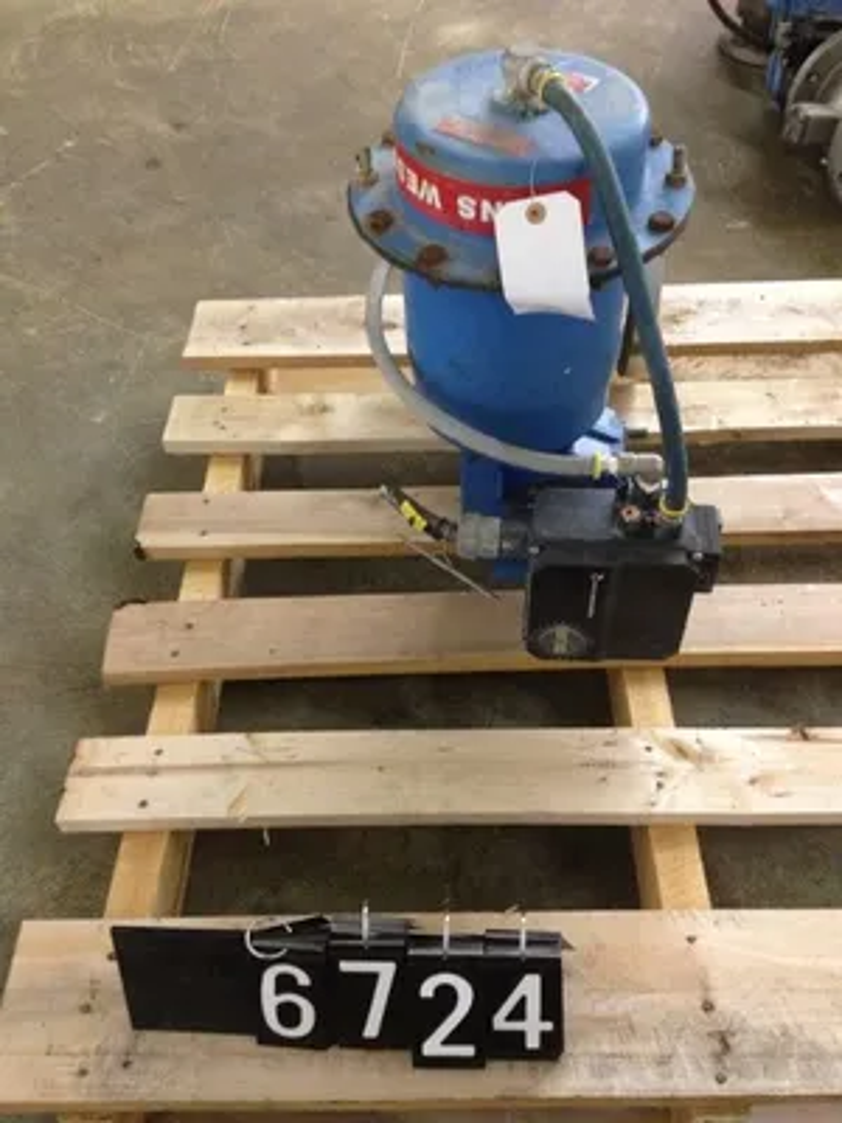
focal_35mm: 35
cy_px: 562
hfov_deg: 40.7
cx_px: 421
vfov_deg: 52.6
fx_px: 1135
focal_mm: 4.28
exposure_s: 1/20
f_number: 2.4
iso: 320
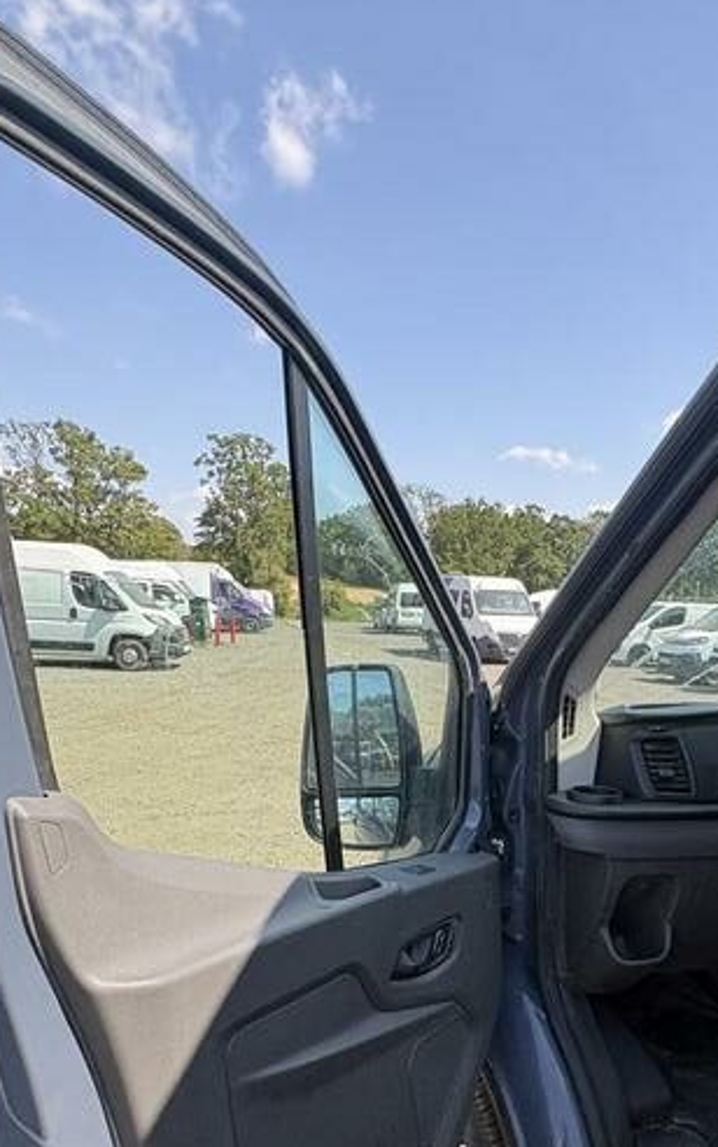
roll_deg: -2.8
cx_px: 455
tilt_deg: -6.4
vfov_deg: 65.9
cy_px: 797
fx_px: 844
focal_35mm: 27
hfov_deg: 45.6
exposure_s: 1/456
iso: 40
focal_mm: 2.22
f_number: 2.2
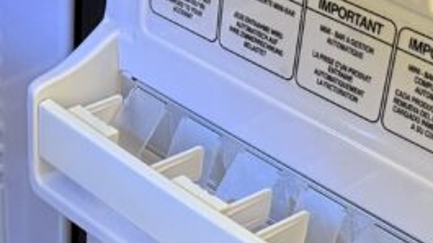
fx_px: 1160
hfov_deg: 20.6
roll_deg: +1.8
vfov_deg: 11.5
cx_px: 26
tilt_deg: -41.8
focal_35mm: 101
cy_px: 373
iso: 640
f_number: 1.78
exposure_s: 1/40
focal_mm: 6.76
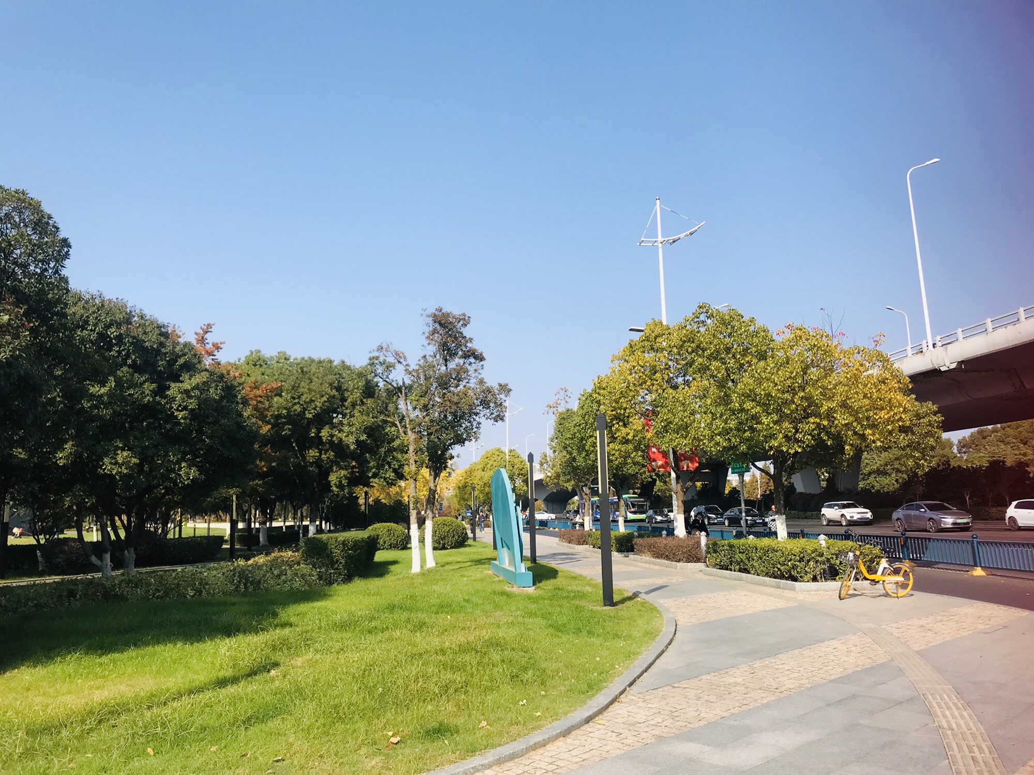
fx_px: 836
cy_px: 388
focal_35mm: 28
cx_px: 517
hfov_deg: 63.4
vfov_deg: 49.7
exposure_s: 1/2083
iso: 20
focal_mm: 3.99
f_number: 1.8
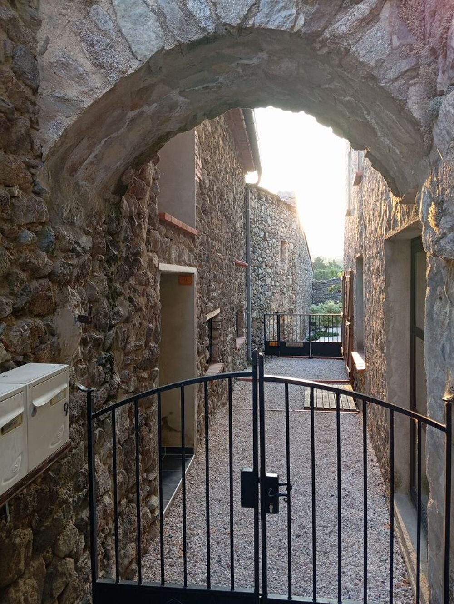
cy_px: 302
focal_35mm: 28
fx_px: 488
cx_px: 227
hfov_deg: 49.9
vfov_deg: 63.4
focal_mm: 4.22
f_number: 1.8
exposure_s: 1/50
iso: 103
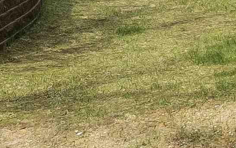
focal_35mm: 99
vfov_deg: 12.3
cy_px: -106
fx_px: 634
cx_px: 500
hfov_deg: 15.7
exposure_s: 1/500
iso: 640
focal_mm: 17.1
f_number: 9
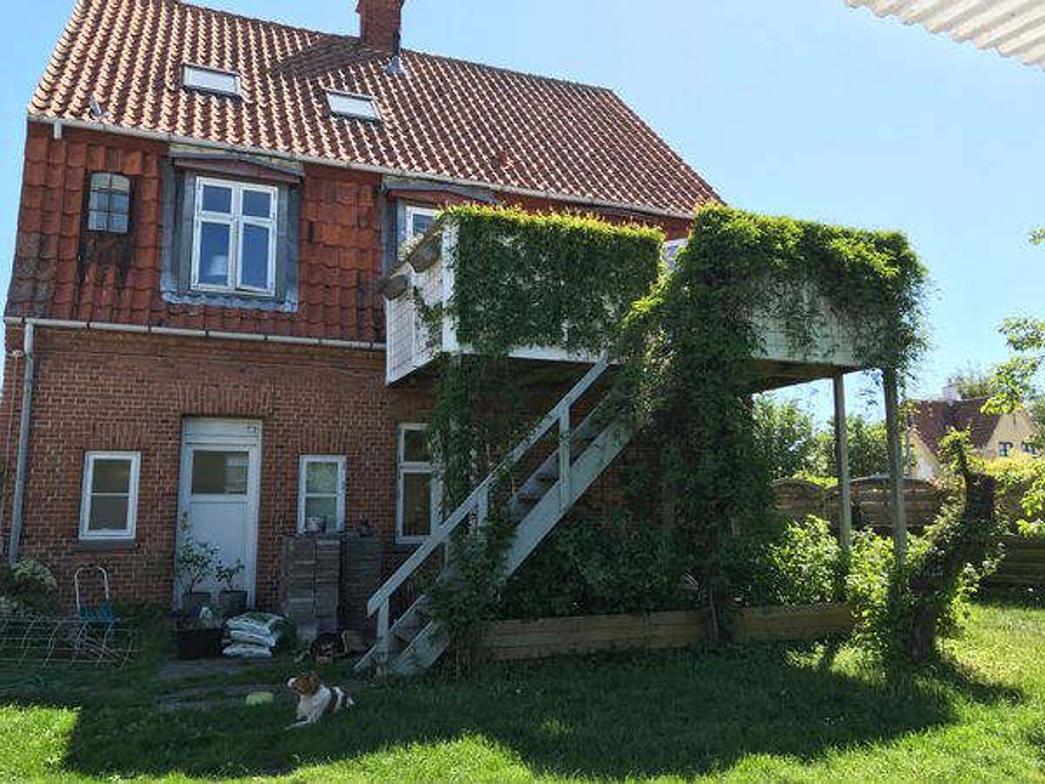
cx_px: 522
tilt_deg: +8.7
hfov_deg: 63.4
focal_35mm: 28
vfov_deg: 49.7
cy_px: 392
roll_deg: +0.3
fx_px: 845
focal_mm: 3.99
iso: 20
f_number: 1.8
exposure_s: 1/748
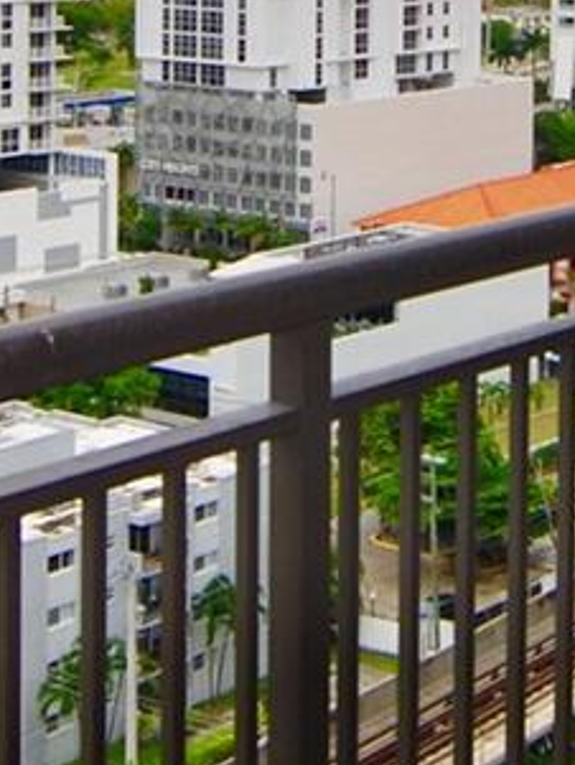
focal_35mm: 92
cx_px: 440
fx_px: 2036
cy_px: -76
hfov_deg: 16.0
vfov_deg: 20.3
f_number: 8
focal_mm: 12
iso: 100
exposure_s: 1/200
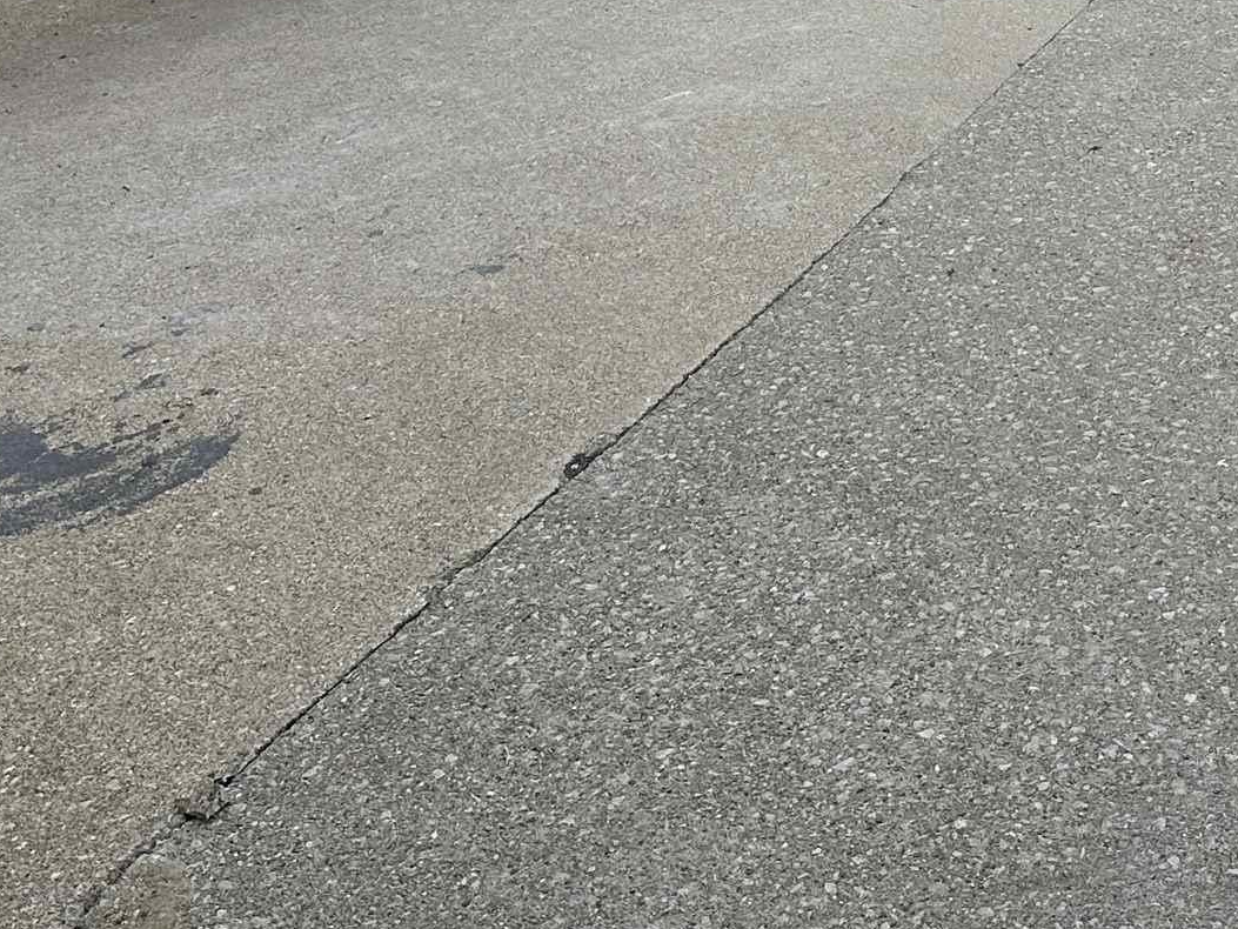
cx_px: 1244
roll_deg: +2.2
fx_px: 2504
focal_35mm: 70
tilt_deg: -10.1
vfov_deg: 18.8
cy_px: -412
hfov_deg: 26.3
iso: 80
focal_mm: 6.86
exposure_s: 1/2591
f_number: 1.78
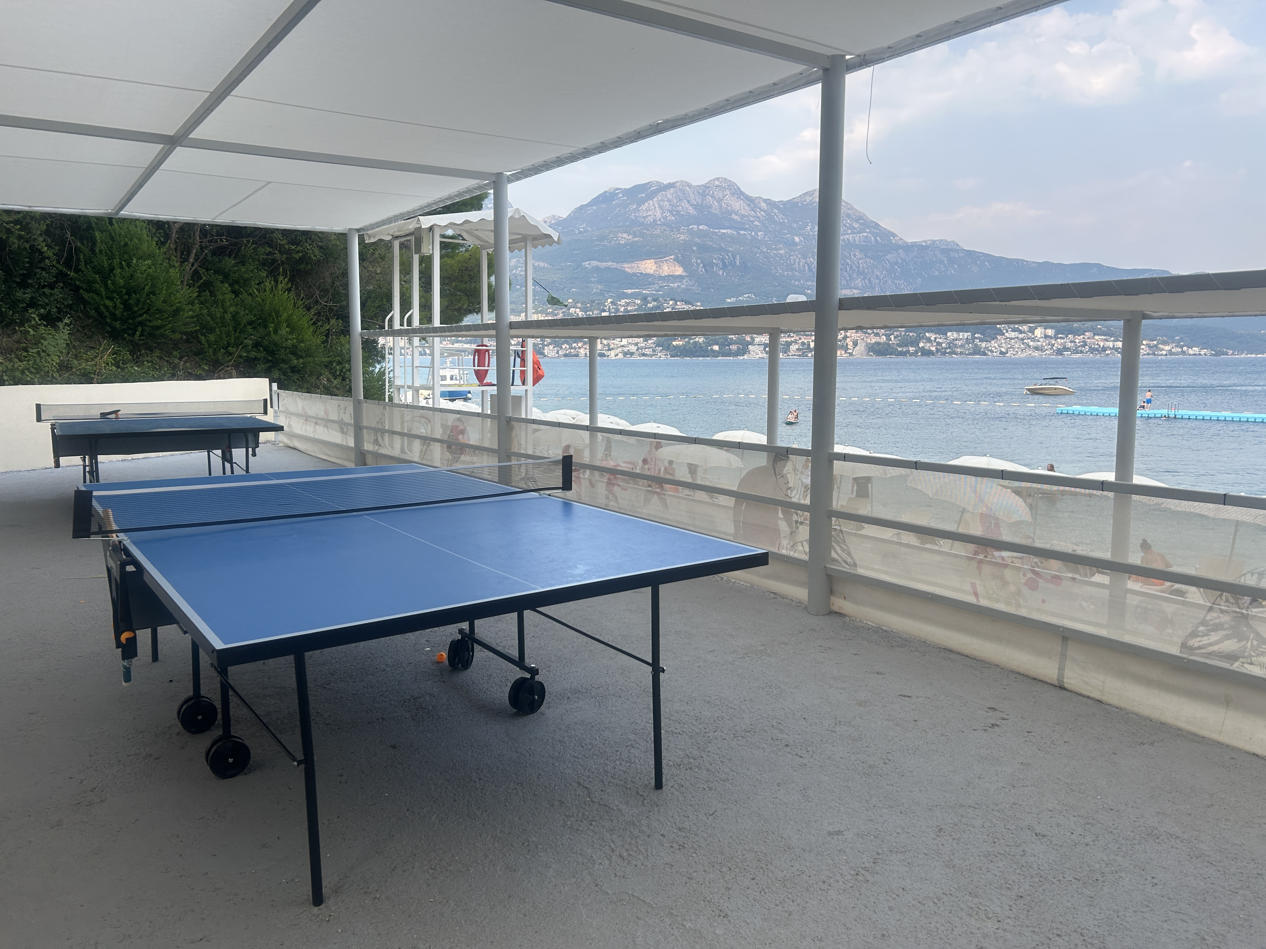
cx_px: 633
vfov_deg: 53.1
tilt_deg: -6.0
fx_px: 951
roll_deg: +0.6
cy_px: 474
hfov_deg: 67.3
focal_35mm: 26
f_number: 1.5
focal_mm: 5.7
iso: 50
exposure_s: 1/1196
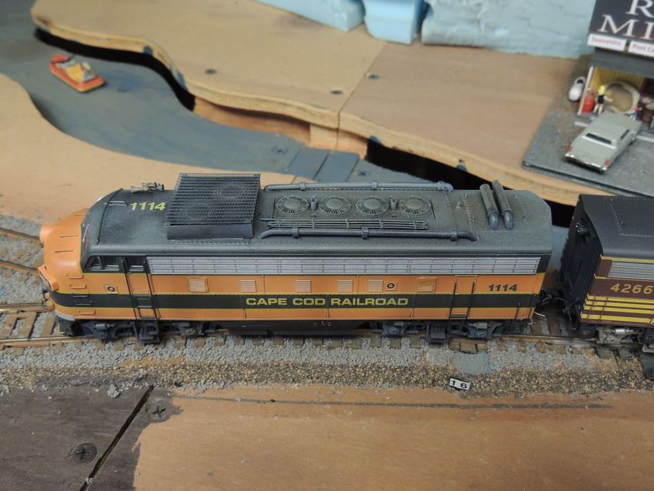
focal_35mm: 33
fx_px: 624
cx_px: 327
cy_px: 246
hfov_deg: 55.3
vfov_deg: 43.0
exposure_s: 1/30
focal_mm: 5.8
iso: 400
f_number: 3.2
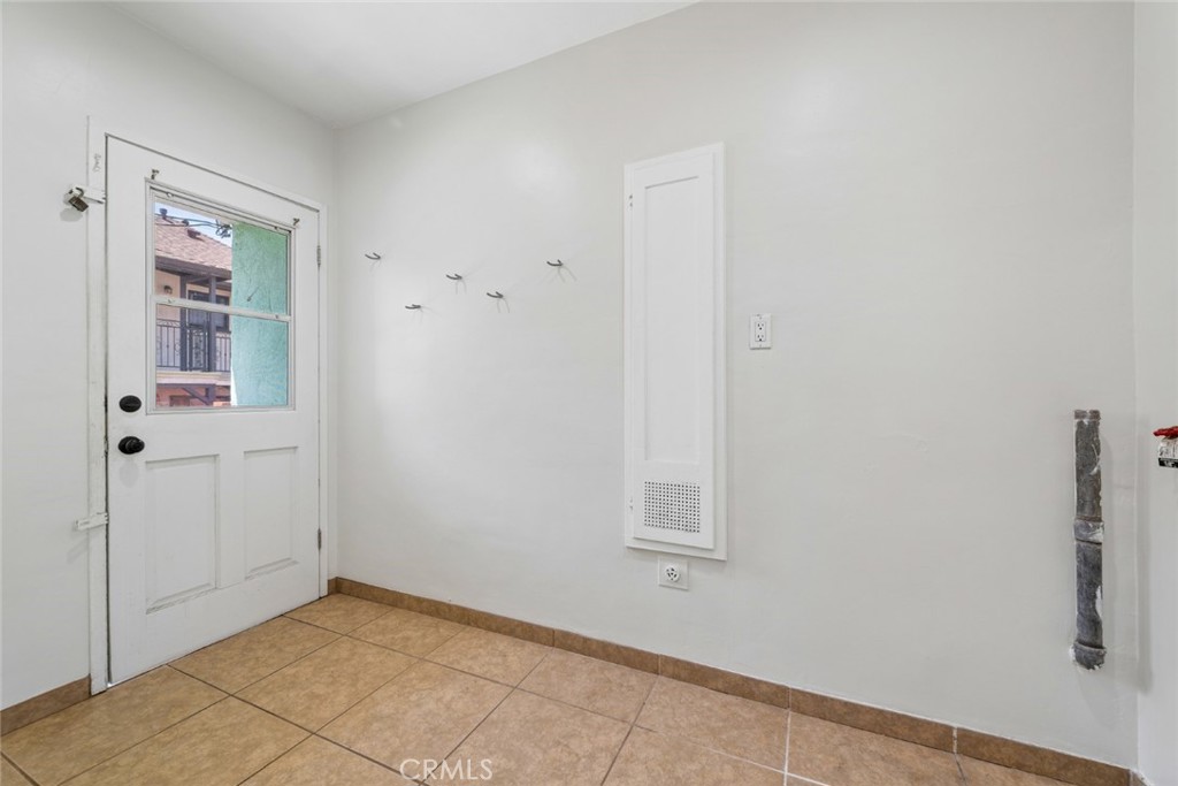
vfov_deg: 81.2
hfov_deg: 104.2
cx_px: 589
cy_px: 393
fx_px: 458
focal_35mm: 14
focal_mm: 14
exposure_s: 1/10
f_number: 9
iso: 320
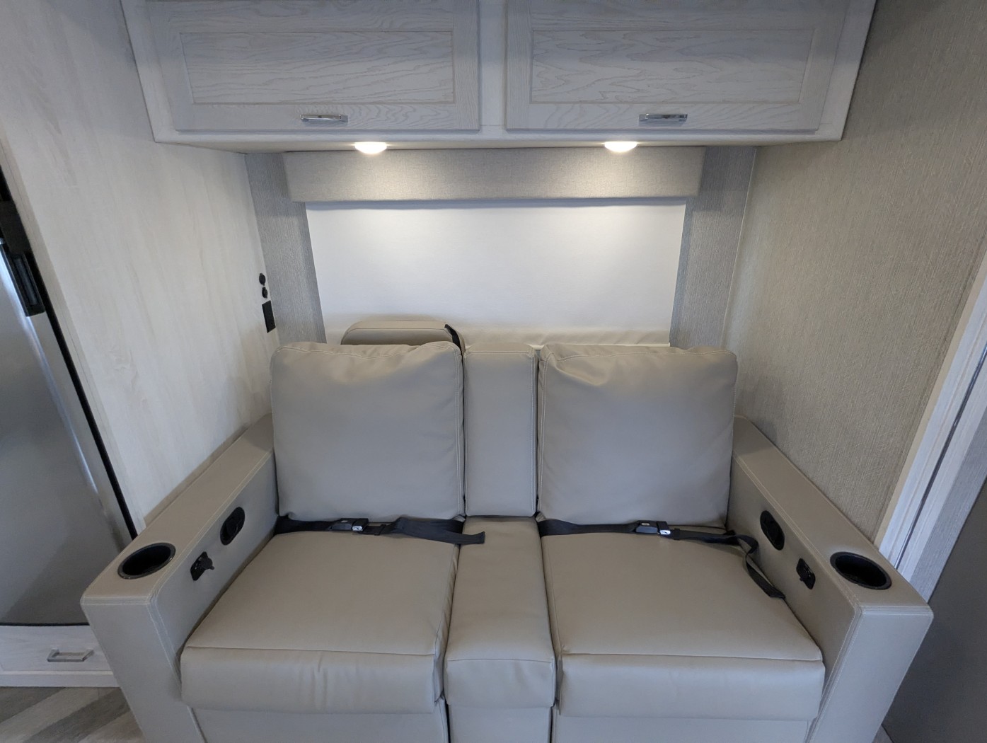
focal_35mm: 16
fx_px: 457
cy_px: 372
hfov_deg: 94.4
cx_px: 494
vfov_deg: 78.2
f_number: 2.2
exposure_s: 1/168
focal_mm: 2.35
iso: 438
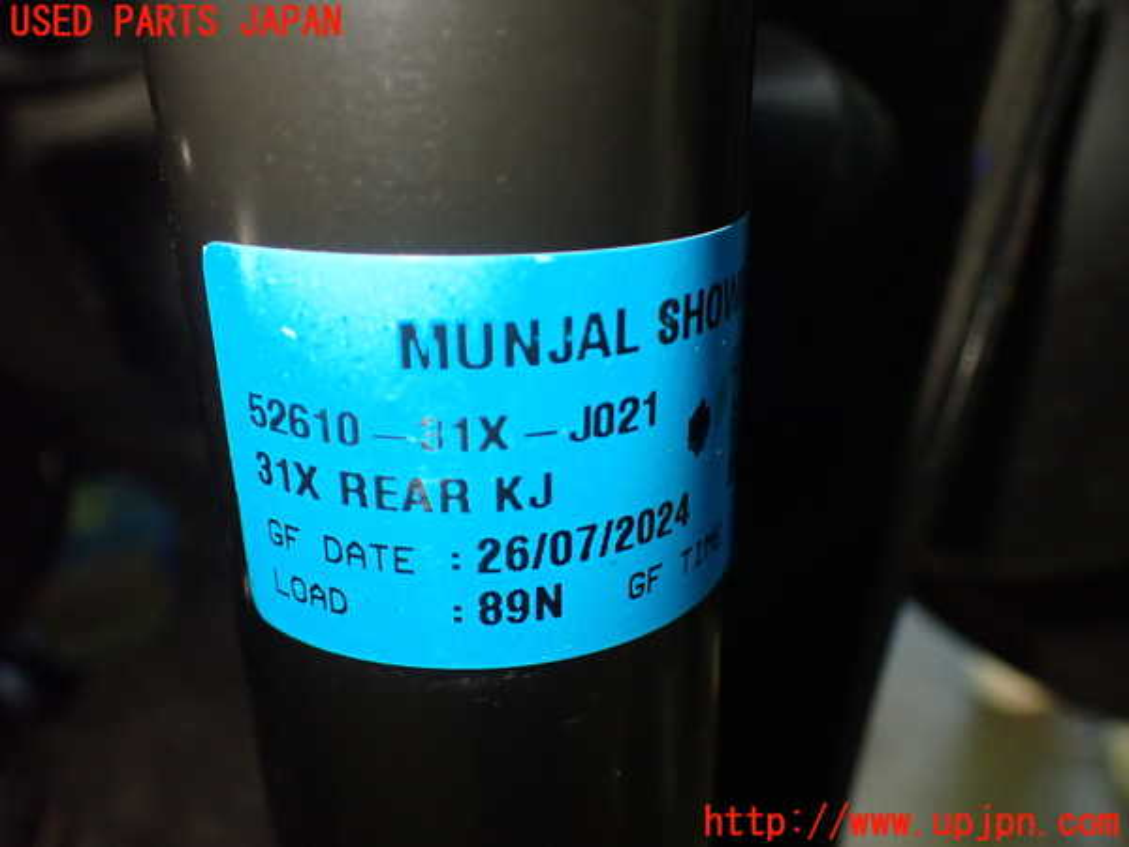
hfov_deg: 60.0
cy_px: 424
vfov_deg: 46.8
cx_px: 564
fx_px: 978
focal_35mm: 30
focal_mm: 5.4
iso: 800
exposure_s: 1/125
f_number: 2.3
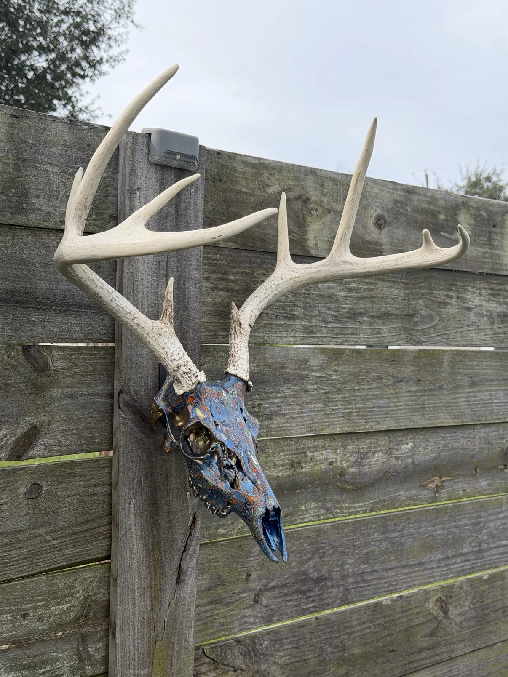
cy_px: 338
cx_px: 254
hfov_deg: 30.3
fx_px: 939
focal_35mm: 48
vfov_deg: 39.7
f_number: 1.78
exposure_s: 1/2208
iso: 64
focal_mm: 6.76
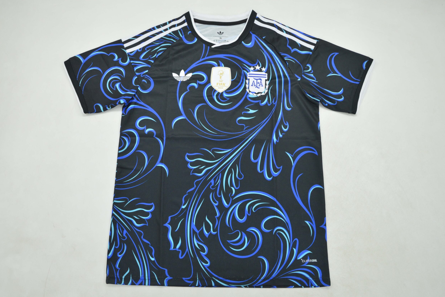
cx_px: 223
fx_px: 402
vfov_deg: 40.5
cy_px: 151
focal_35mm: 33
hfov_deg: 57.9
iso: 400
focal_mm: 21
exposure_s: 1/160
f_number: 6.3
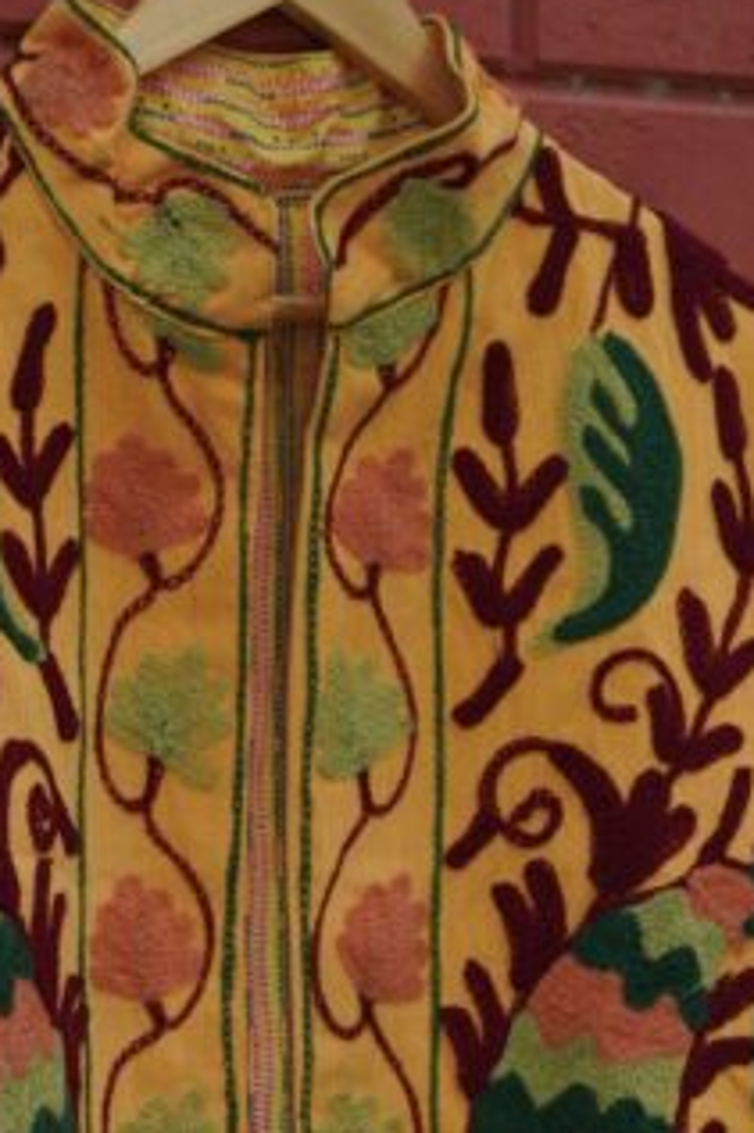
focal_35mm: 142
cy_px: 929
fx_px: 4466
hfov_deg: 9.6
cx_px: 182
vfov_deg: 14.4
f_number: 7.1
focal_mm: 50
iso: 500
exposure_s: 1/160
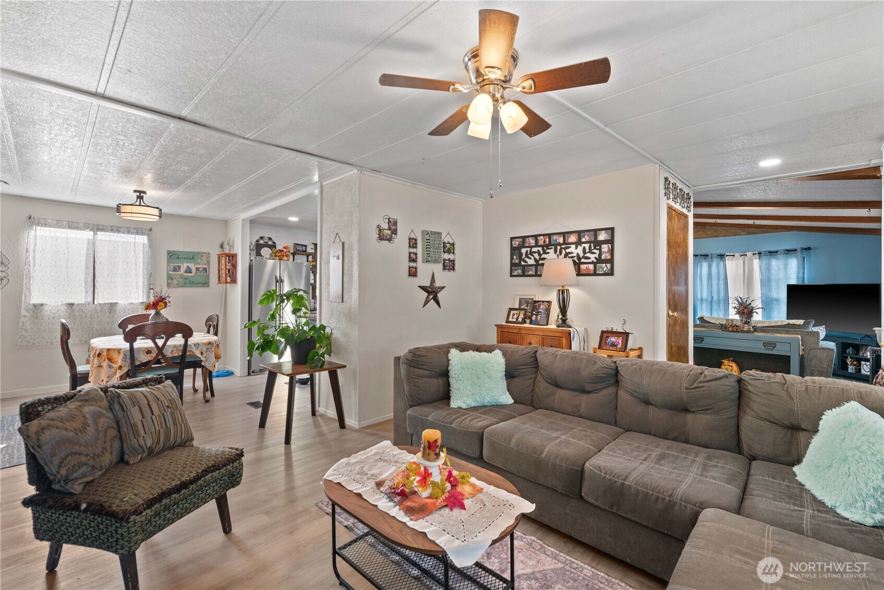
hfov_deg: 100.4
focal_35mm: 15
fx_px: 368
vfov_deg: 77.4
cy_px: 295
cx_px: 442
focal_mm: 15
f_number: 8
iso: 200
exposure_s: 1/1.25
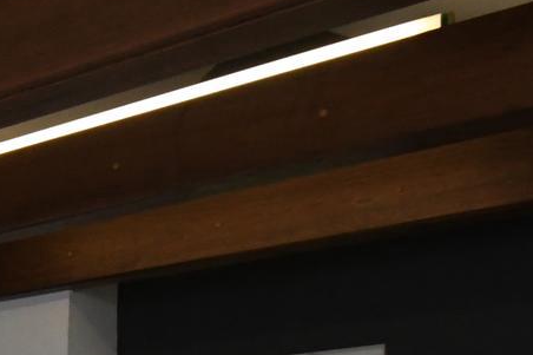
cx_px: -347
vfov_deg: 17.5
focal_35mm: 68
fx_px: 1006
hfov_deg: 22.1
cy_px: 566
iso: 2500
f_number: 9
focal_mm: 10
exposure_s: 1/250
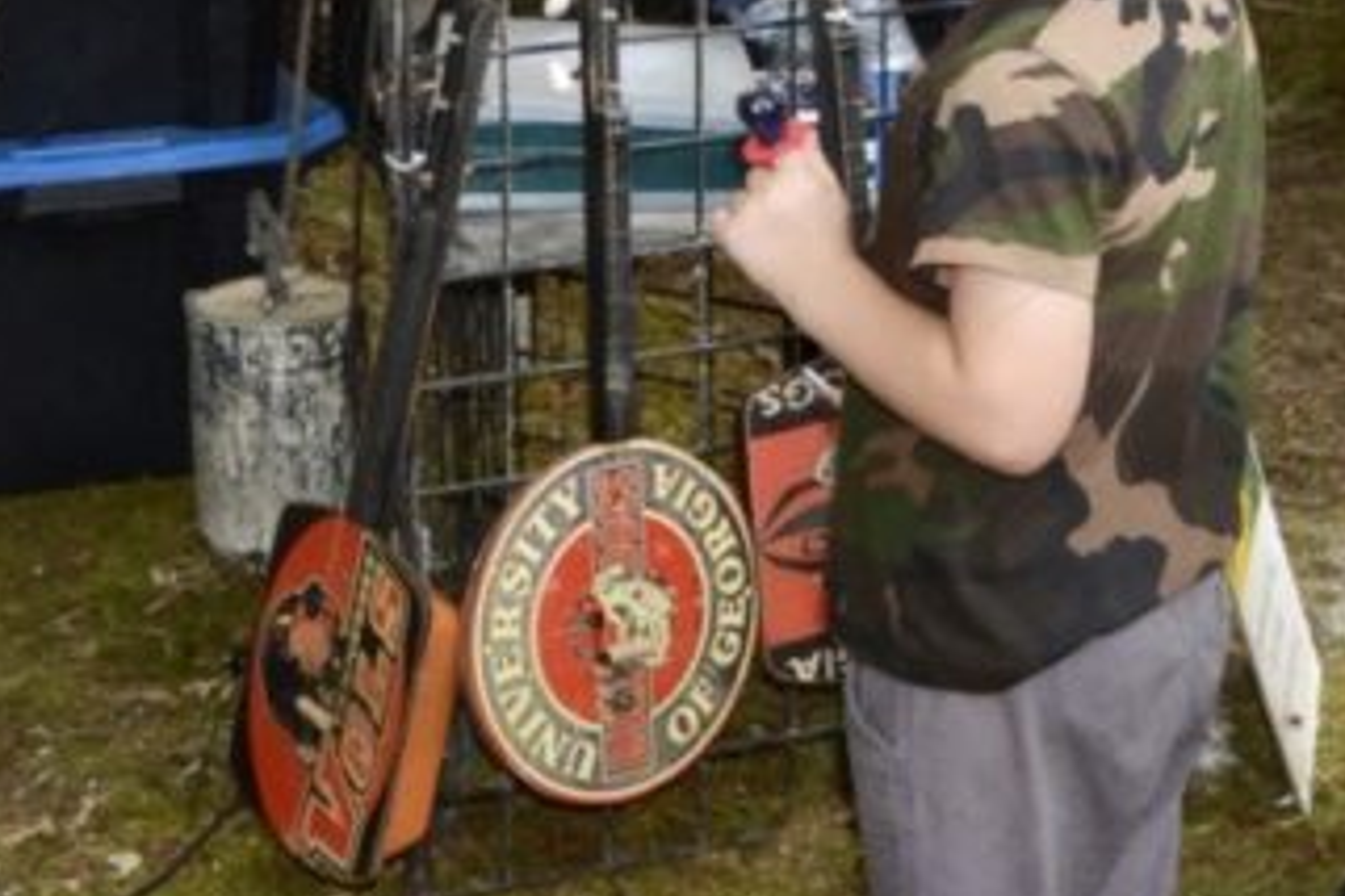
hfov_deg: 23.4
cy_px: -257
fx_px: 3213
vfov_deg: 15.2
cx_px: 310
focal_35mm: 86
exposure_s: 1/60
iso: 800
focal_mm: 18
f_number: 20
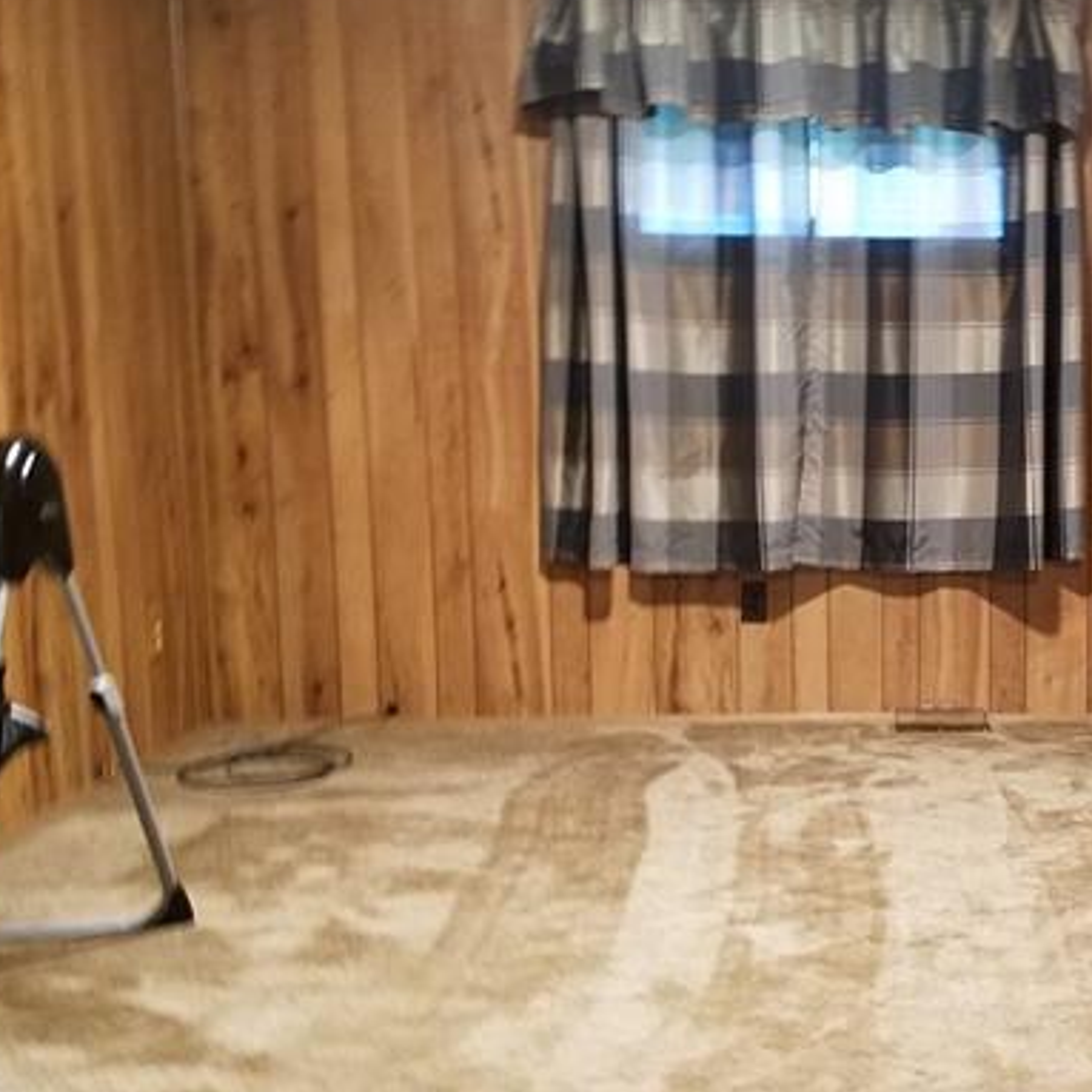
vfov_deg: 35.4
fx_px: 1713
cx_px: 1006
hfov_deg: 33.3
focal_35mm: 48
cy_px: 536
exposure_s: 1/12
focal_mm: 4.2
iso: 200
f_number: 1.7
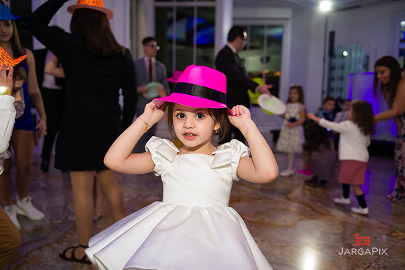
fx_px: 326
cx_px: 202
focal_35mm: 29
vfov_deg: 45.0
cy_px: 135
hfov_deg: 63.6
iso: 1250
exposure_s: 1/125
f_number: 3.2
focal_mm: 29
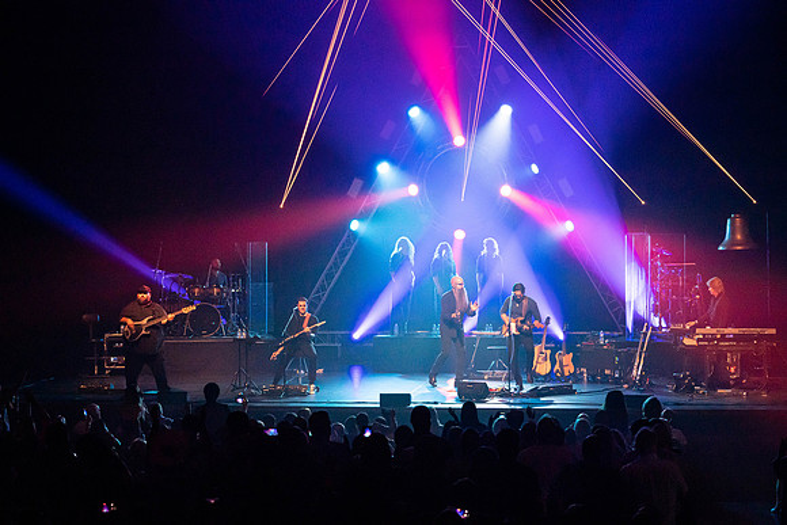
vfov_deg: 14.4
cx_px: 394
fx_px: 2077
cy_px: 262
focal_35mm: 95
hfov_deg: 21.5
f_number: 5.6
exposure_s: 1/250
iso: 8000
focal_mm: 95
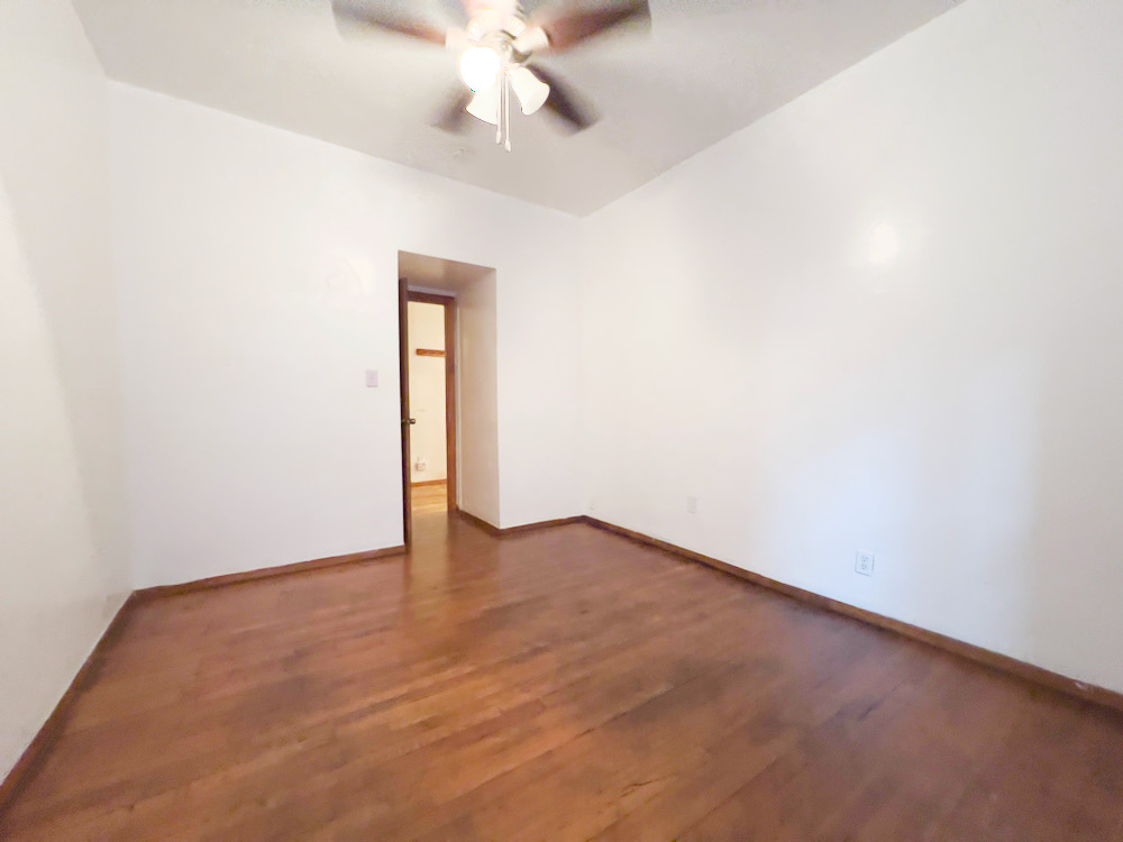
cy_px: 421
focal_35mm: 13
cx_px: 562
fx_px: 422
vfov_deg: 89.9
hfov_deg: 106.2
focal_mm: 1.57
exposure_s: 1/60
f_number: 1.8
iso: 800
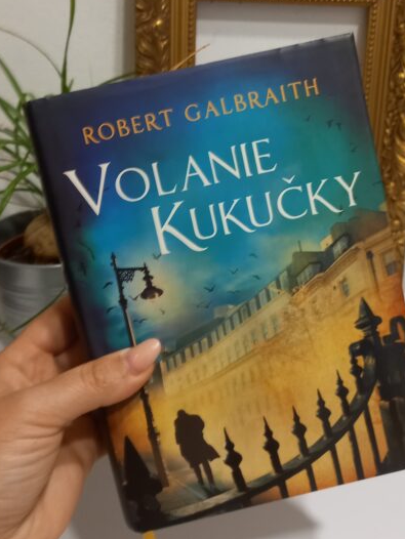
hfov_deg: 37.7
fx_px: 592
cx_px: 214
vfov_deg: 48.7
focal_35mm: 38
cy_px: 215
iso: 200
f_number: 2
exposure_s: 1/25
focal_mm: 4.6
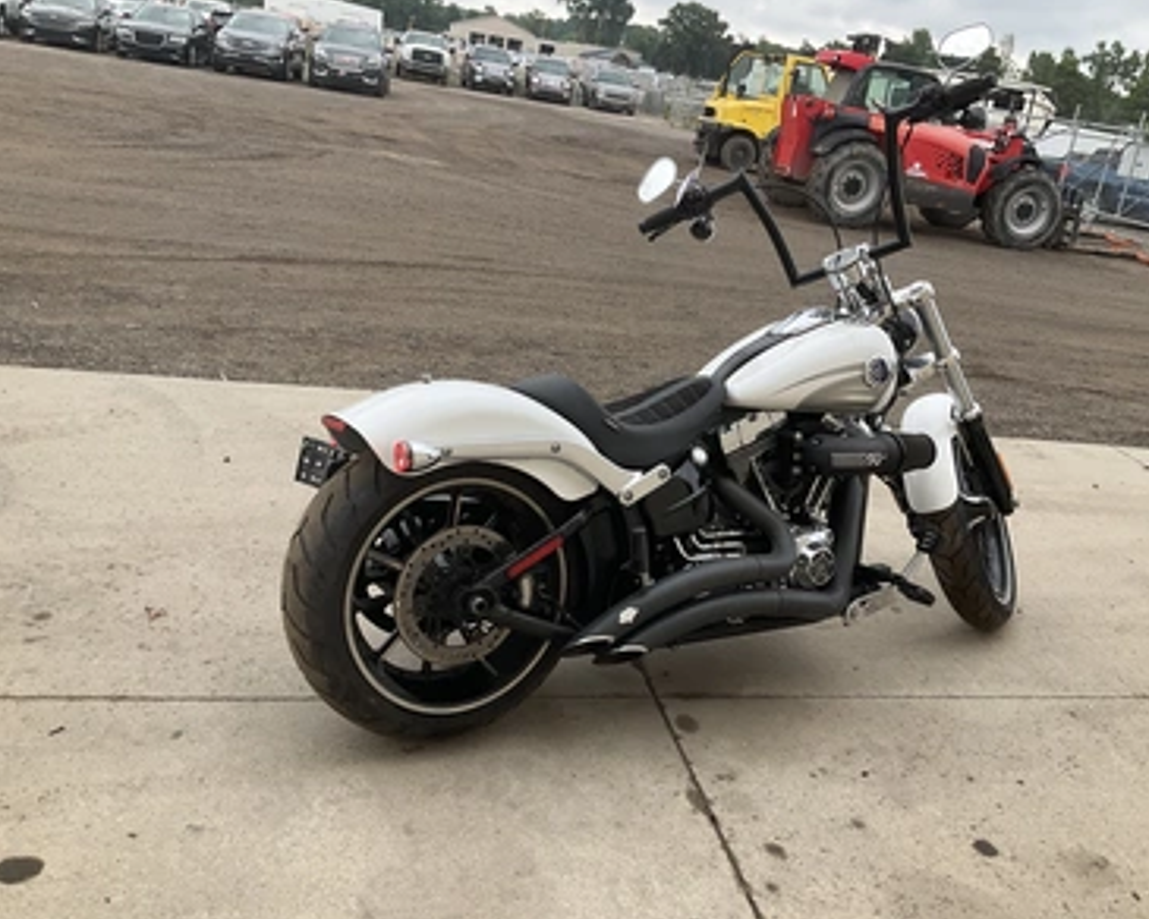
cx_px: 601
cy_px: 453
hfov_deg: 57.2
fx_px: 1054
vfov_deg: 47.1
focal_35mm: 31
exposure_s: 1/156
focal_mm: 3
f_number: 1.8
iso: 20
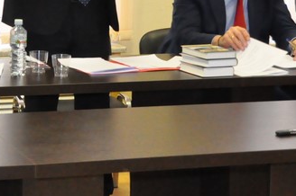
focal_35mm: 169
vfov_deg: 8.1
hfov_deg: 12.1
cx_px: 79
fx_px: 1388
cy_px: 0
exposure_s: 1/100
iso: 3200
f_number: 5.6
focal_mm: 32
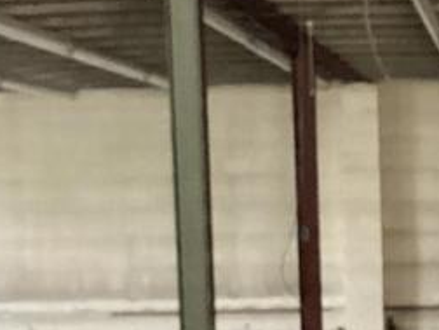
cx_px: 368
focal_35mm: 126
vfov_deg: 11.5
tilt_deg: -7.5
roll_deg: +0.4
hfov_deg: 15.5
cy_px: 393
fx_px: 1598
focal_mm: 3.3
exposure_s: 1/24
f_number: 2.4
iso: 640
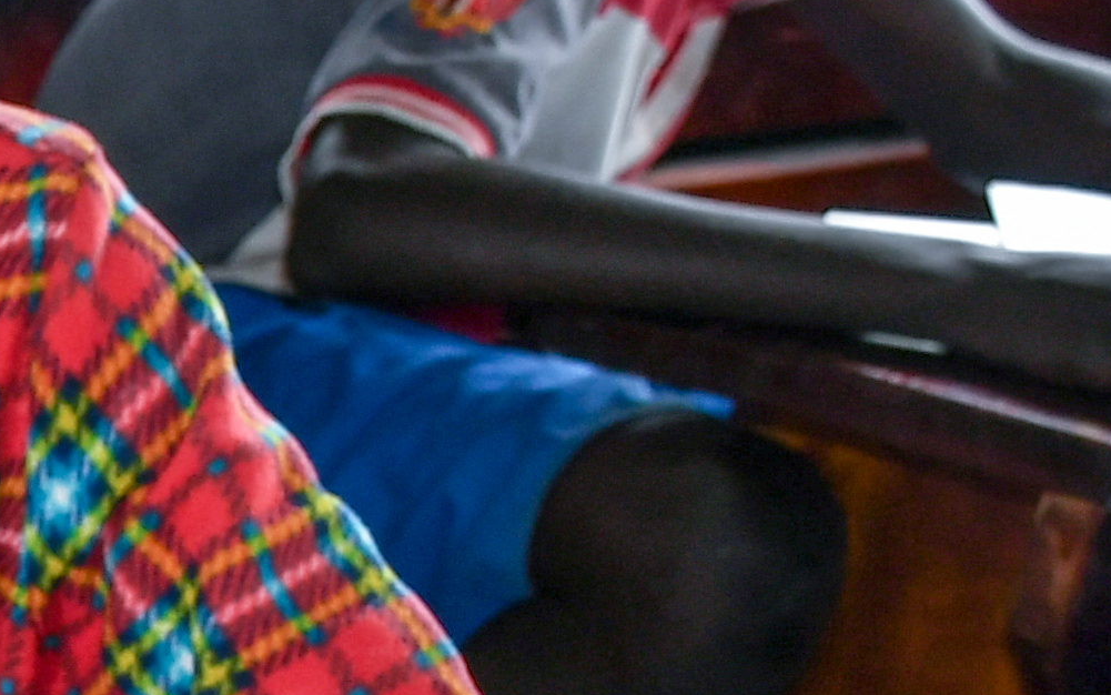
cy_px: 1132
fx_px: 5663
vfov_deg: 6.9
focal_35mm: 187
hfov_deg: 10.2
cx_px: -1256
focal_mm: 22
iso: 200
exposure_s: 1/60
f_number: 3.5
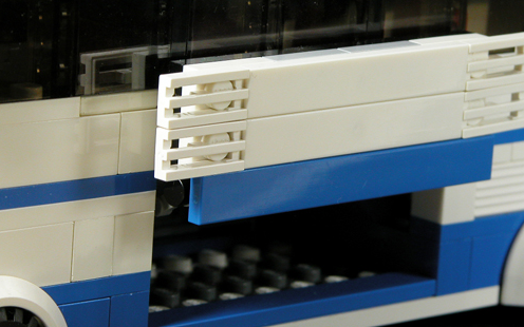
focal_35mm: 220
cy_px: 239
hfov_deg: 9.5
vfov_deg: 6.0
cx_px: 307
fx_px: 3142
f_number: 6.2
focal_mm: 41.1
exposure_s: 1/8
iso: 100
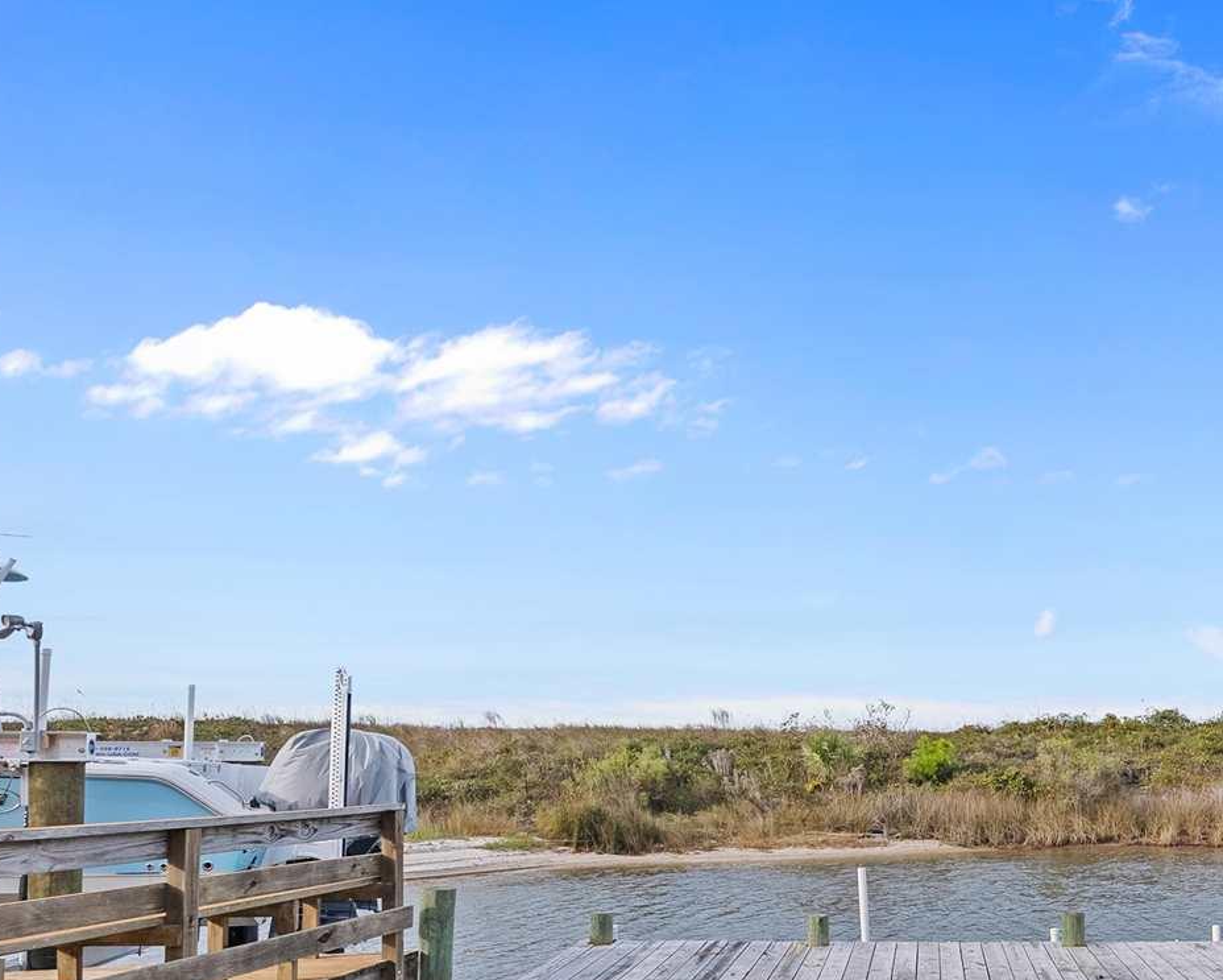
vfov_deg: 48.4
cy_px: 710
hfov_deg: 56.3
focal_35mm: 29
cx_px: 971
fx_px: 1050
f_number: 4.5
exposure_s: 1/320
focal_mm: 14
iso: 200
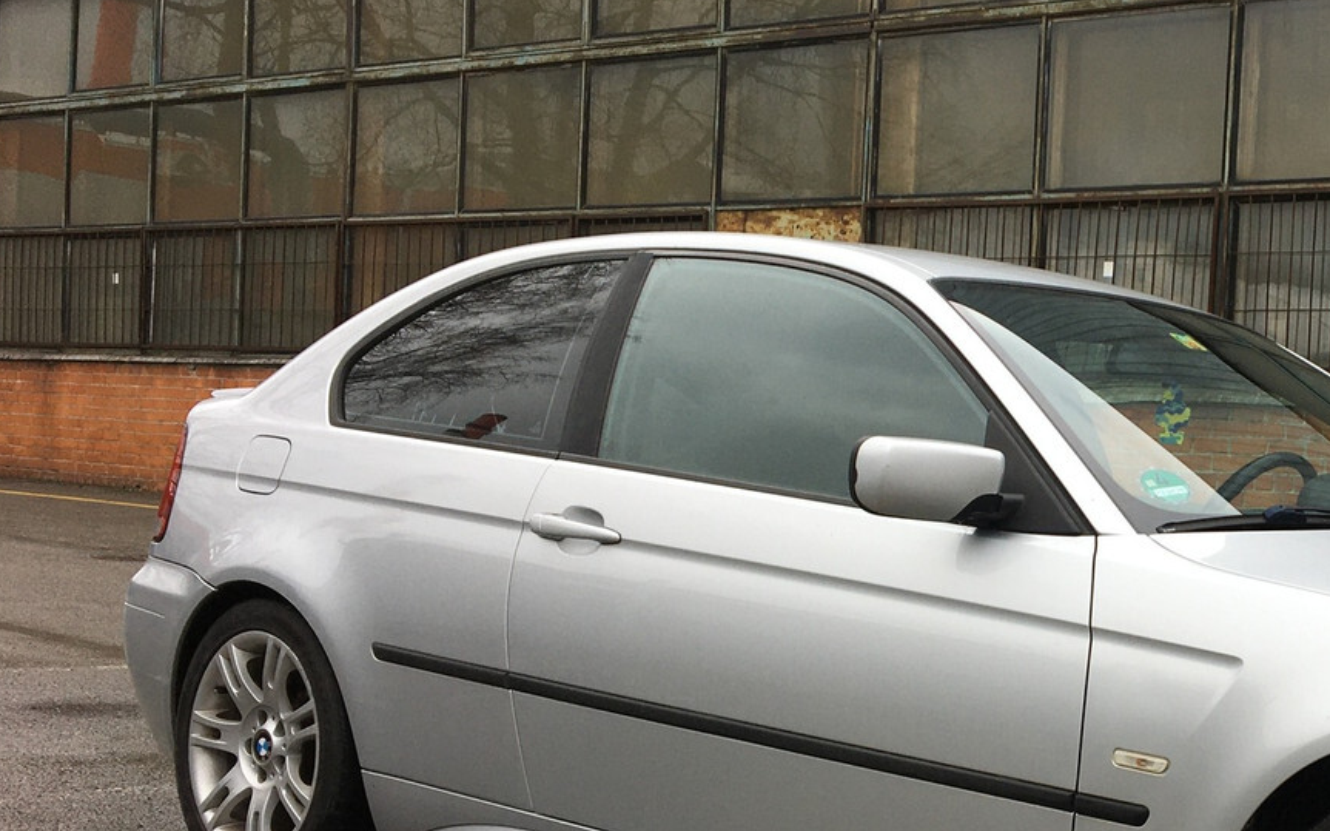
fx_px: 2066
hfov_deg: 33.7
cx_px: 1213
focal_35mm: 57
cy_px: 574
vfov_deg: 22.6
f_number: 2.2
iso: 25
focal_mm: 4.15
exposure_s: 1/394
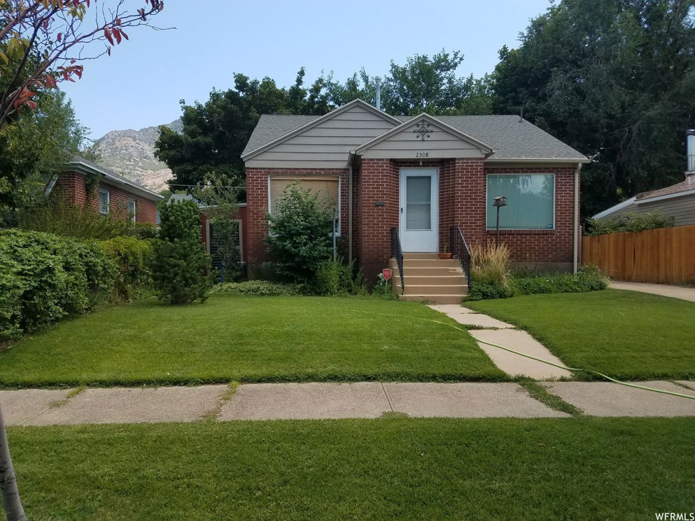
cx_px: 348
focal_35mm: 26
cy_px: 260
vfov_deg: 53.1
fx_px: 522
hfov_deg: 67.3
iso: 40
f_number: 1.7
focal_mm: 4.2
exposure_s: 1/1172
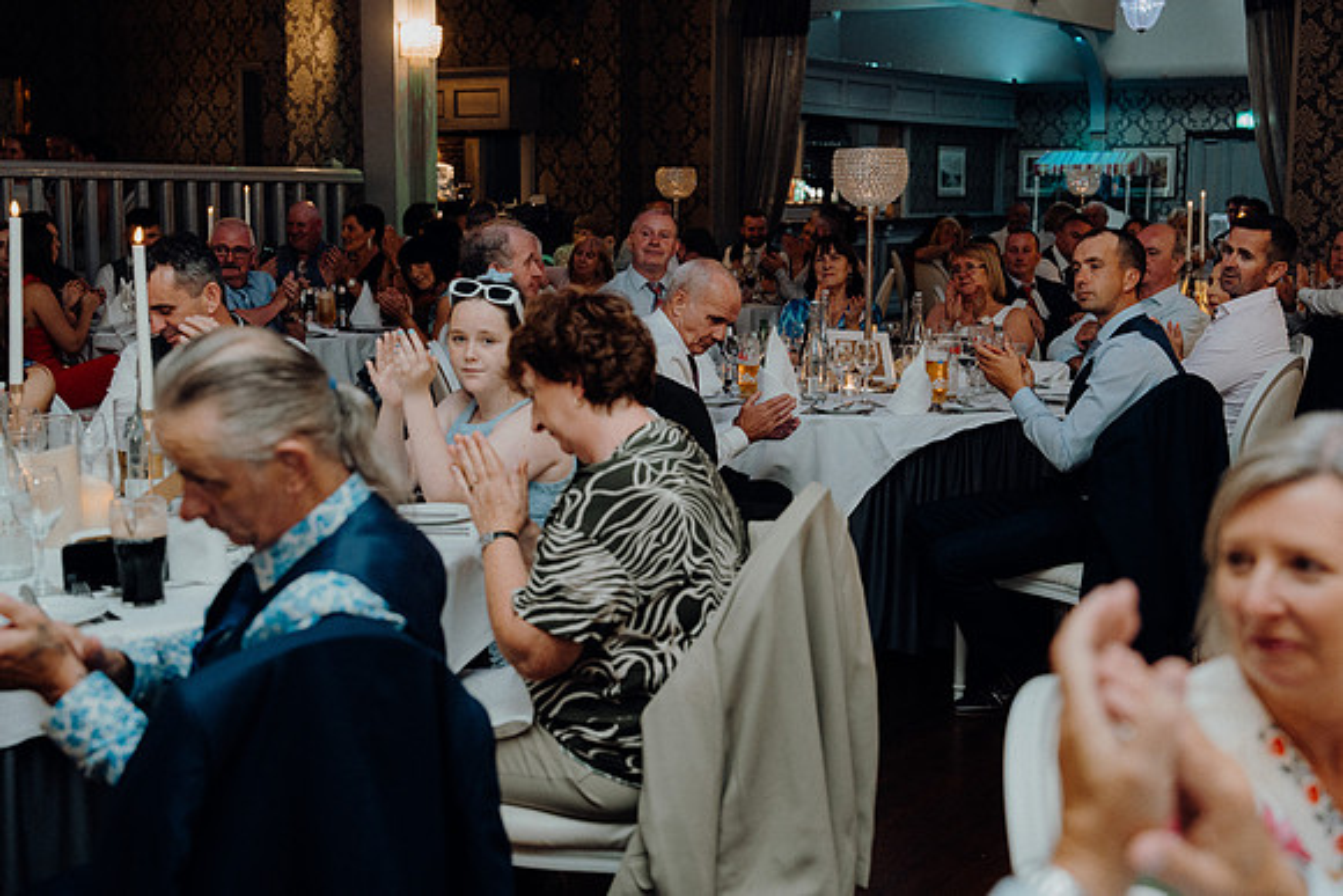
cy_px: 448
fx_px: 1716
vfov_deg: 29.3
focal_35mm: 46
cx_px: 672
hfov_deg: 42.7
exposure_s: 1/160
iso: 2500
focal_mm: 46
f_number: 3.5
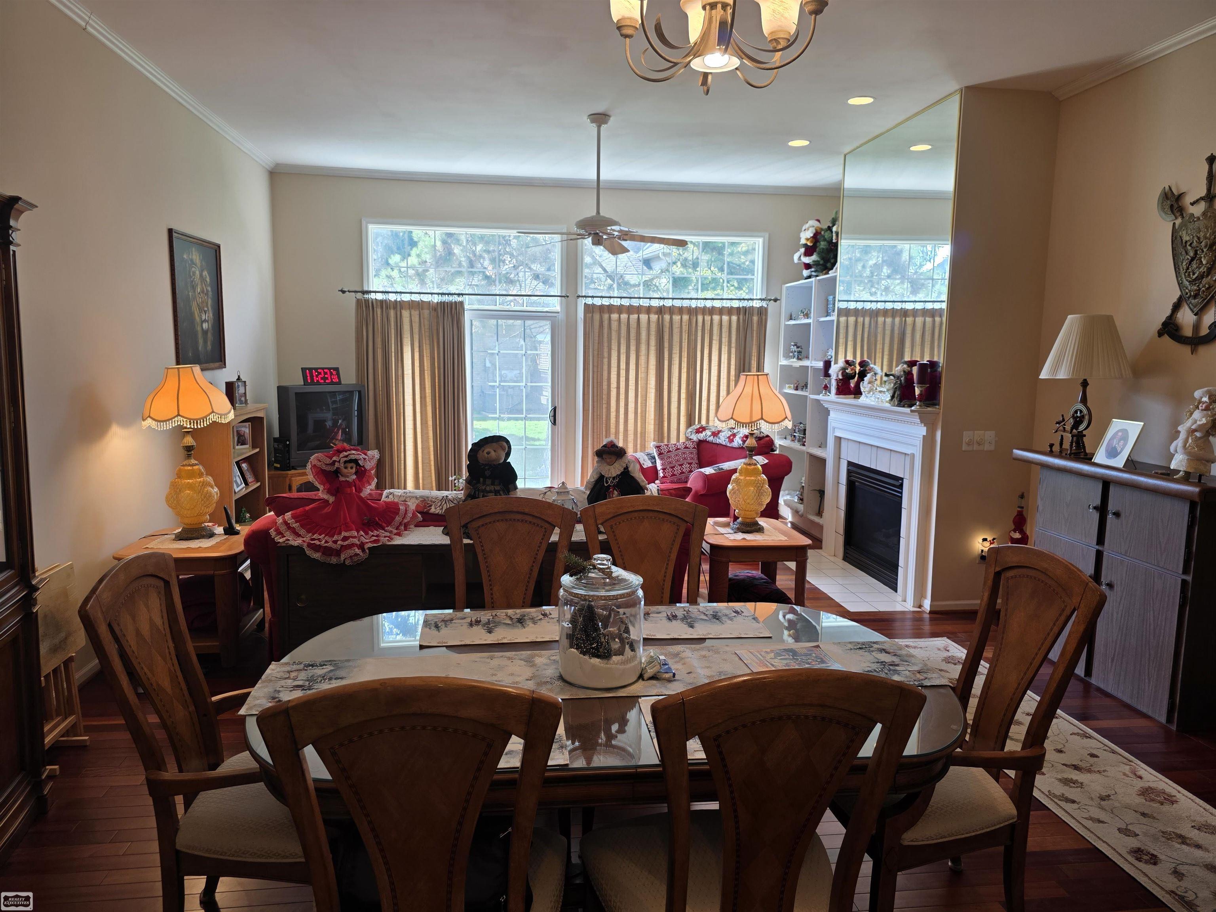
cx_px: 608
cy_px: 456
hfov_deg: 73.9
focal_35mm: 23
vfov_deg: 58.9
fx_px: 808
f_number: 1.7
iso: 50
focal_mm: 6.3
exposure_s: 1/120
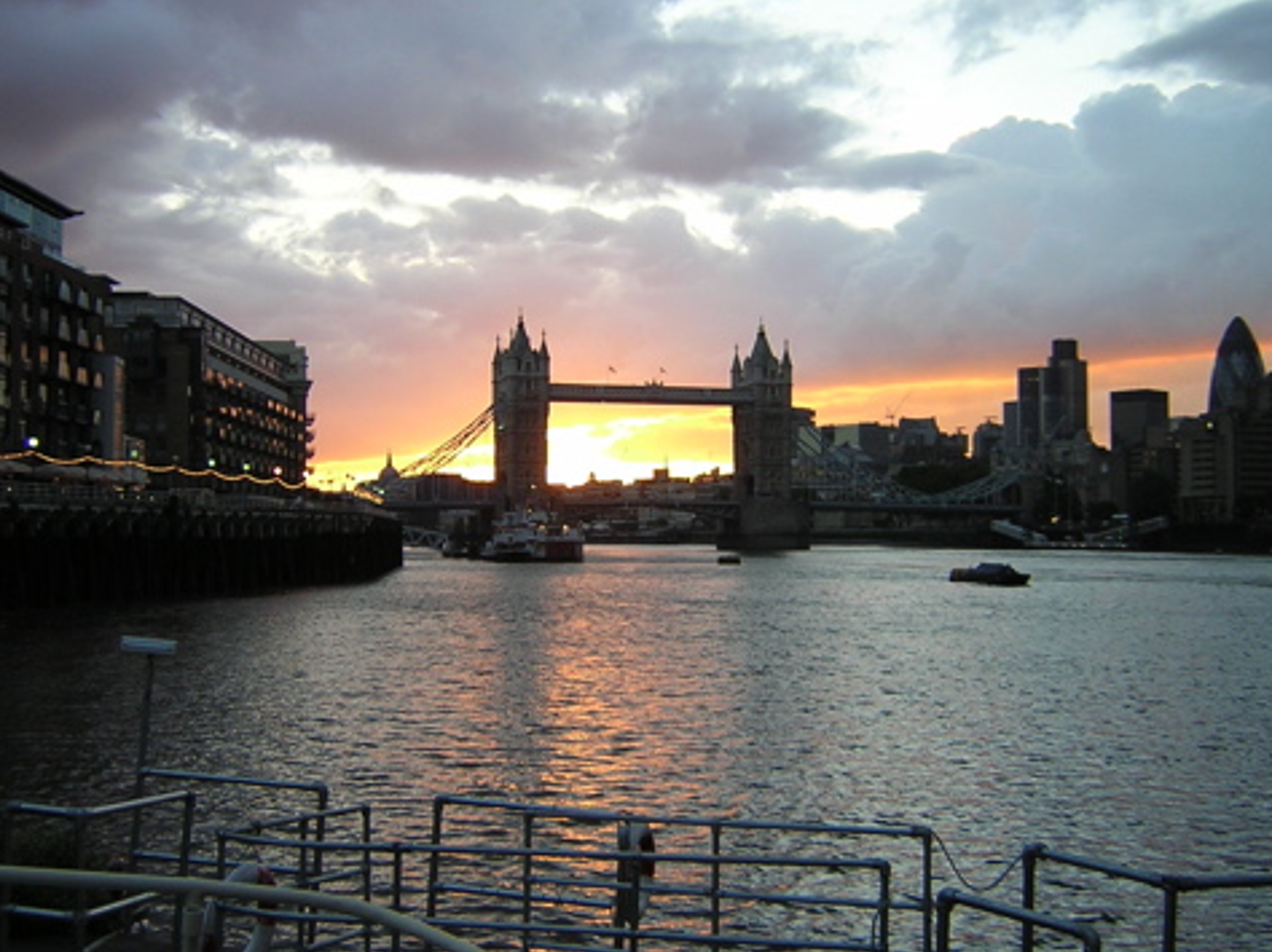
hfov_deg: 42.1
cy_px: 481
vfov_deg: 32.2
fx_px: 1653
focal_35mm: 45
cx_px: 659
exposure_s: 1/65.5
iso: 100
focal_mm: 5.2
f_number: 2.7
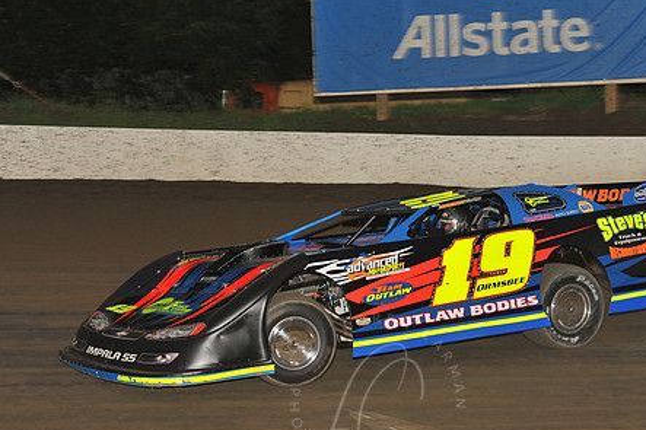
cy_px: 267
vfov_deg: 10.5
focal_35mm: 131
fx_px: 2350
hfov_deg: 15.6
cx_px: 376
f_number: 7.1
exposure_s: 1/320
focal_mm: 100
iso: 1000
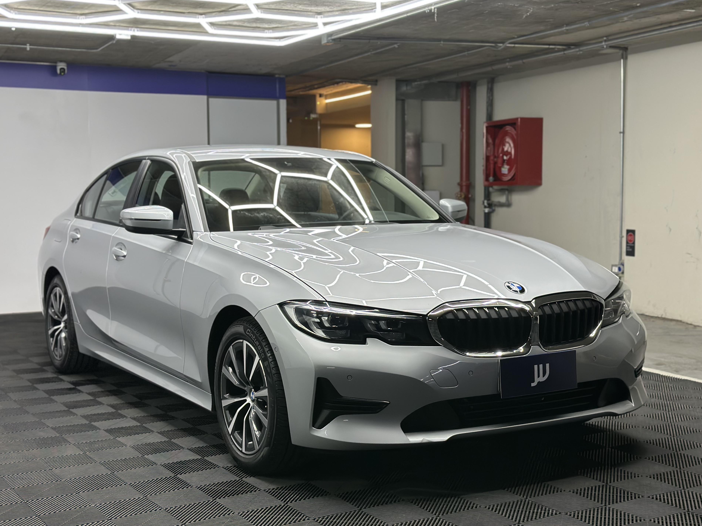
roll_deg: +0.7
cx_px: 340
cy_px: 252
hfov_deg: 37.5
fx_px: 1034
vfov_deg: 28.6
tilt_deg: -3.7
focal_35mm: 51
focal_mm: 6.86
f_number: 1.78
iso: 100
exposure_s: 1/100
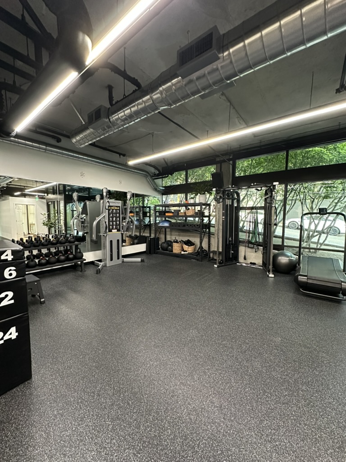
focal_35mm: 14
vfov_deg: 102.1
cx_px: 173
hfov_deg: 85.7
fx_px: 187
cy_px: 231
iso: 640
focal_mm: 2.22
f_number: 2.2
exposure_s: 1/60
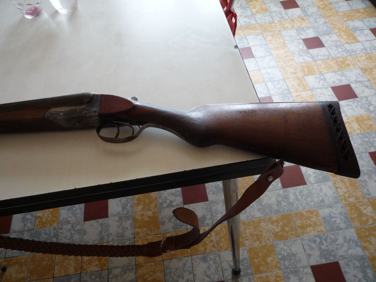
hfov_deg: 60.0
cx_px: 188
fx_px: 326
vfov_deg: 46.8
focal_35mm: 30
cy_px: 141
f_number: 3.3
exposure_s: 1/30
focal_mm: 5.2
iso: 160
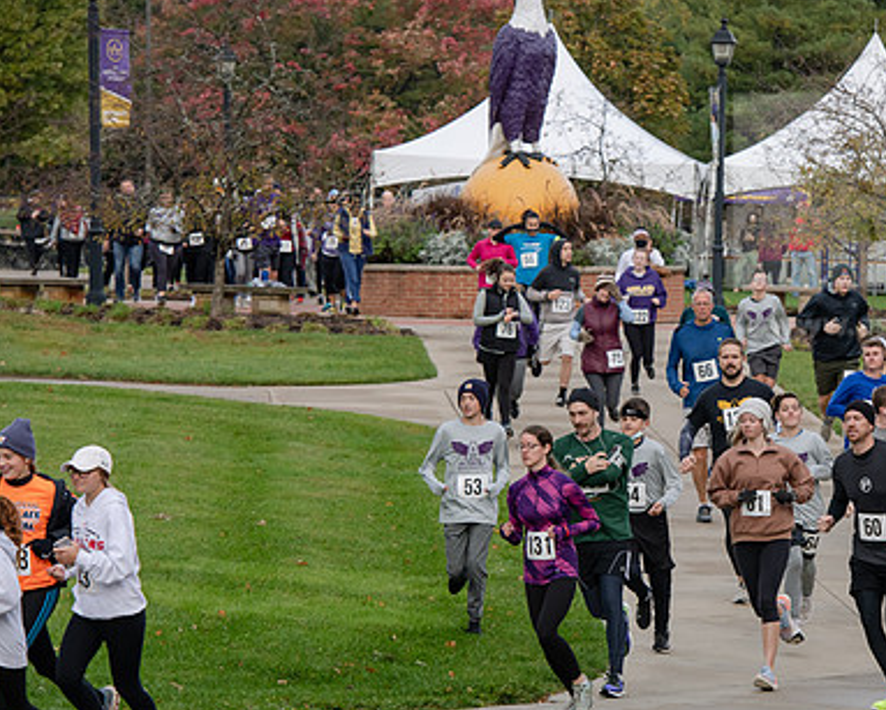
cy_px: 374
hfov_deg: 9.4
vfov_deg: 7.5
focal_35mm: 206
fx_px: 5406
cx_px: 664
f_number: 6.3
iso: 640
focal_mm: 145
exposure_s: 1/500
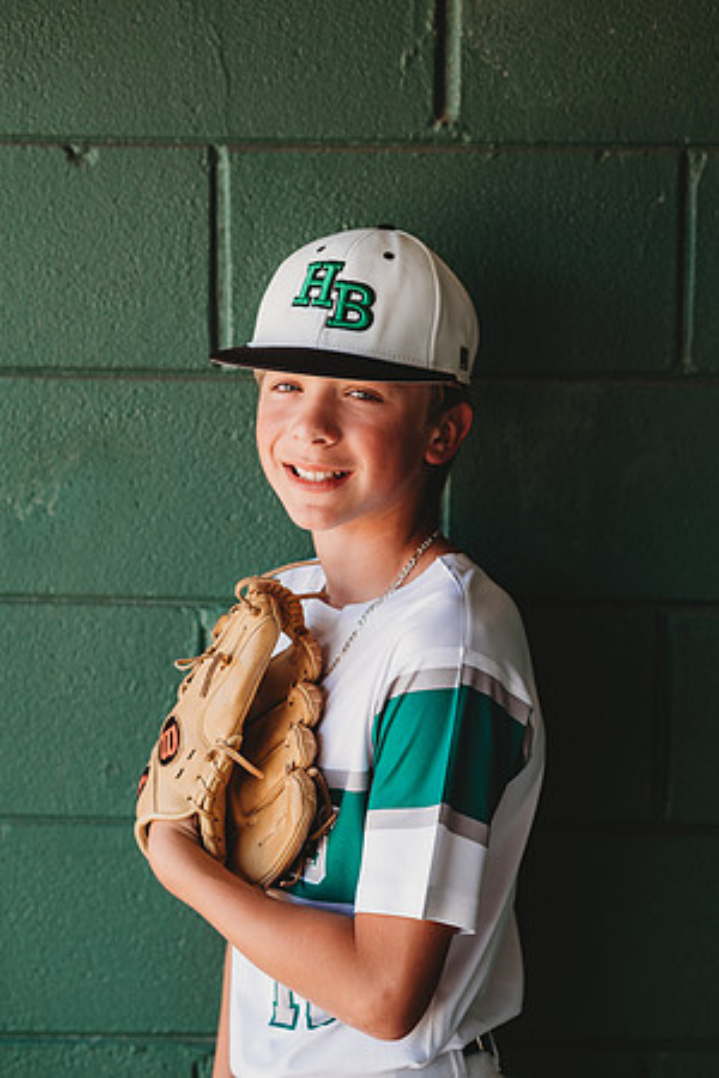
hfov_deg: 16.1
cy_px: 539
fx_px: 2546
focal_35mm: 85
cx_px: 360
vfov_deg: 23.9
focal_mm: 85
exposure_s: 1/160
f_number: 2.8
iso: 100
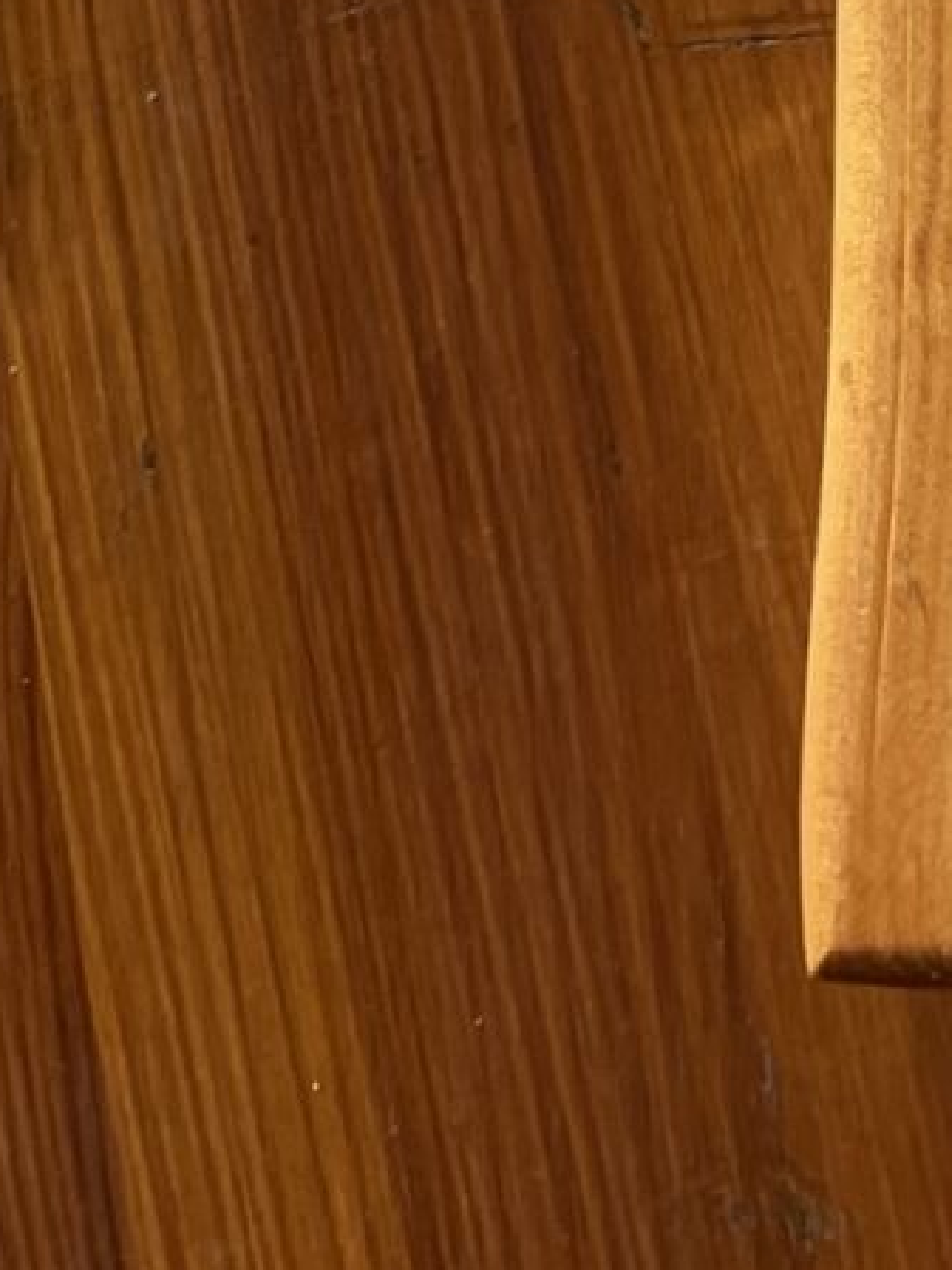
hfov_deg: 9.2
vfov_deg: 11.2
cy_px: -1891
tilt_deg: -75.6
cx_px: 2360
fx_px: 5244
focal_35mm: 143
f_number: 1.6
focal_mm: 5.1
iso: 32
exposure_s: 1/175
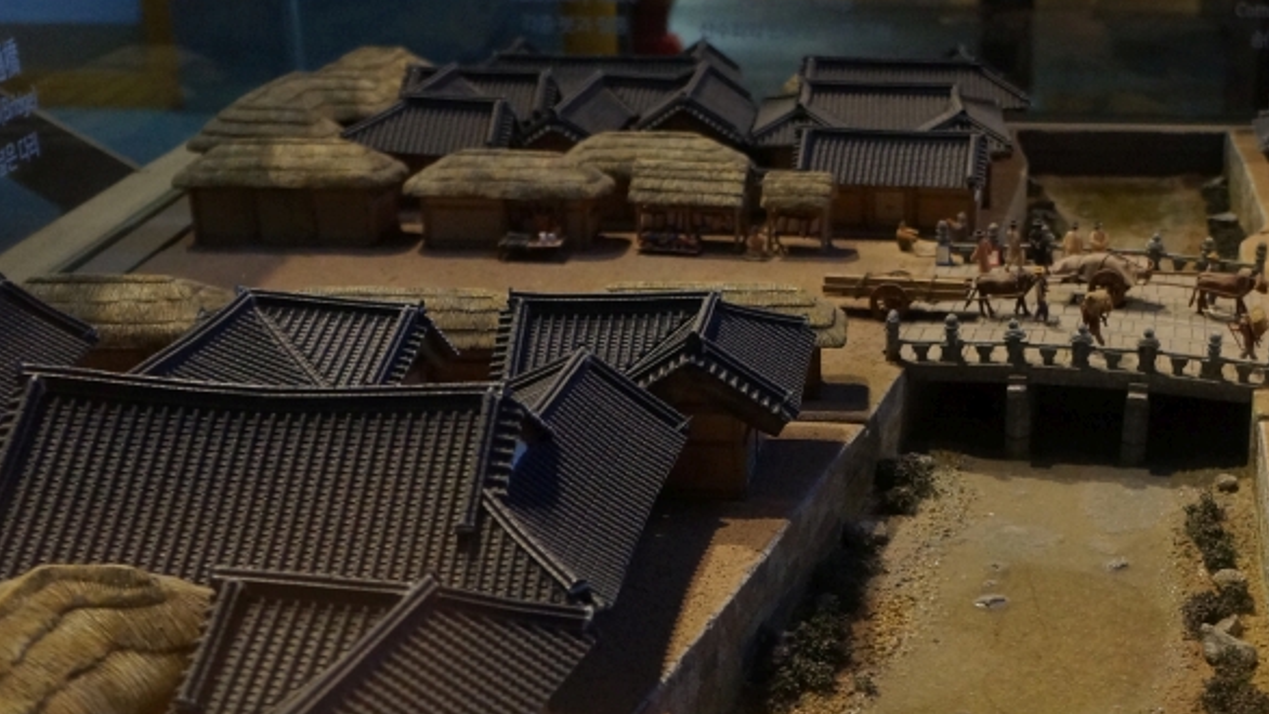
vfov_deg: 23.4
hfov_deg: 39.2
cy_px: 513
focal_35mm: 51
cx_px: 1000
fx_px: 1713
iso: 2000
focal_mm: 19
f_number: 4
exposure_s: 1/60
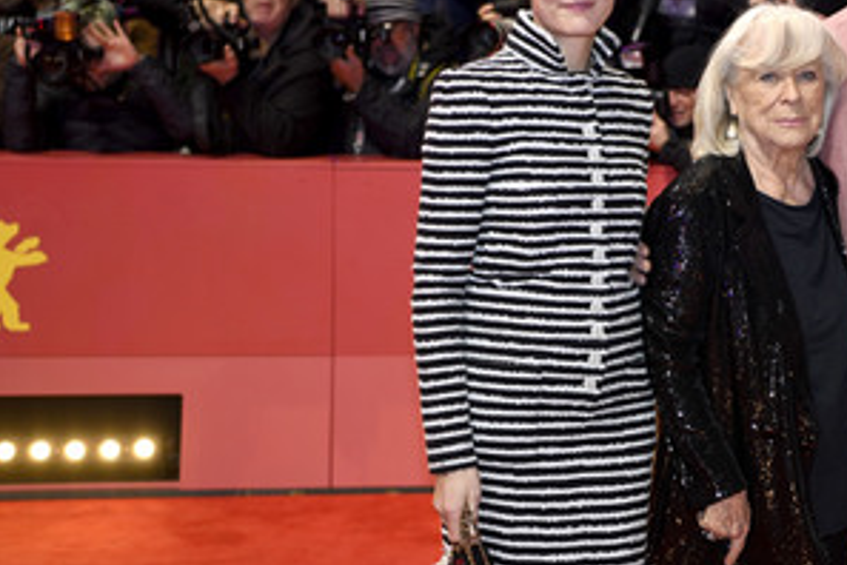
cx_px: 640
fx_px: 2000
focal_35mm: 85
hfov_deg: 23.7
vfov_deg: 16.1
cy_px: 223
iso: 800
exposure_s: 1/400
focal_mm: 56
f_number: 3.5
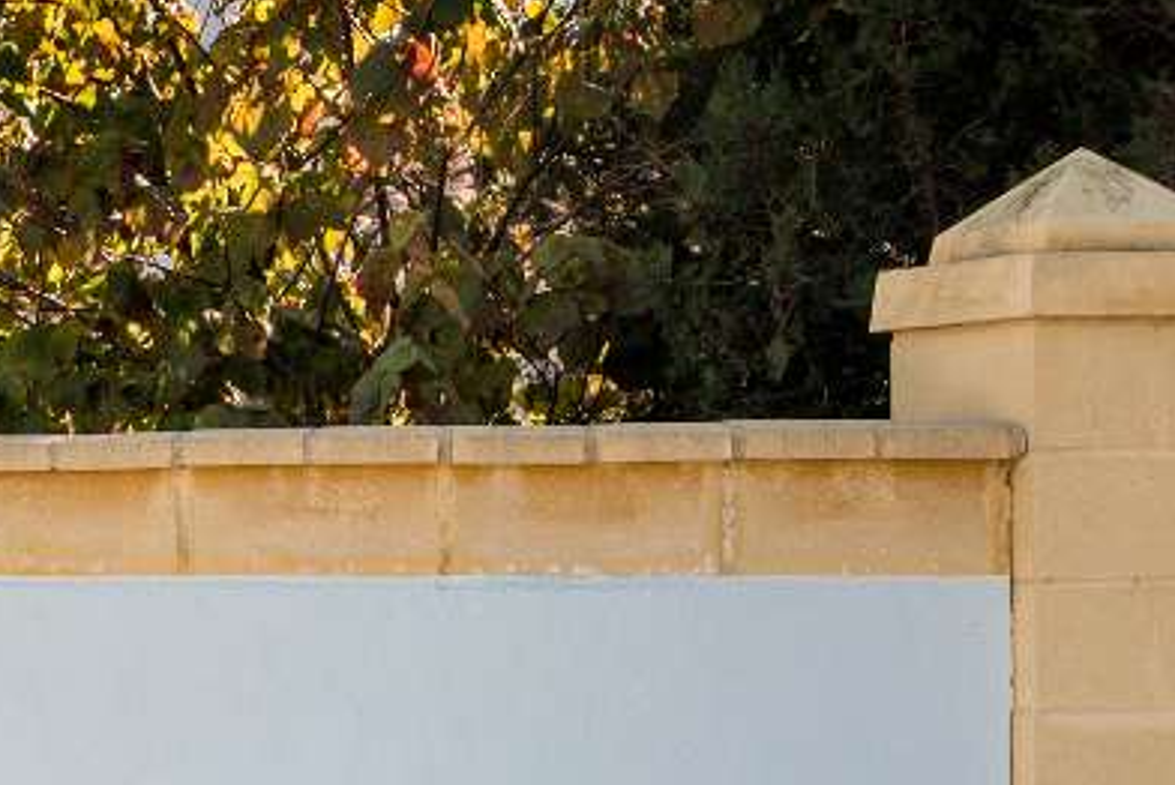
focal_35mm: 111
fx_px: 3625
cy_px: 370
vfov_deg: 12.4
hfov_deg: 15.7
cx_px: -938
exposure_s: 1/320
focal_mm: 29
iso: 100
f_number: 9
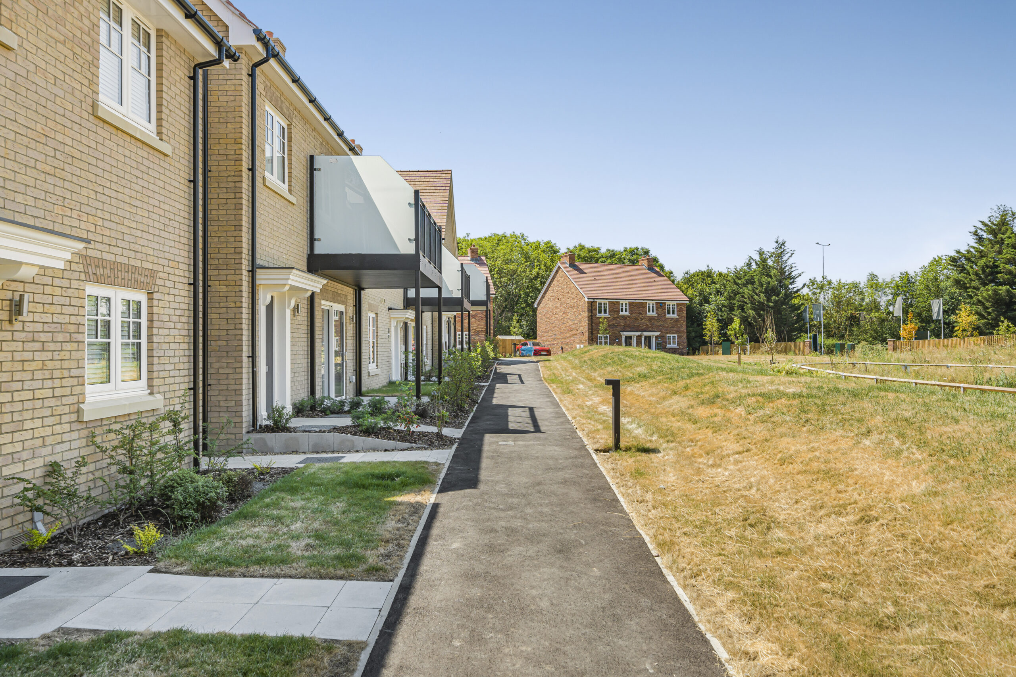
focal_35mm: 24
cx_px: 508
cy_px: 338
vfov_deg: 53.1
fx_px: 677
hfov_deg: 73.7
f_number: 9
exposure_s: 1/320
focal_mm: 24
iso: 400
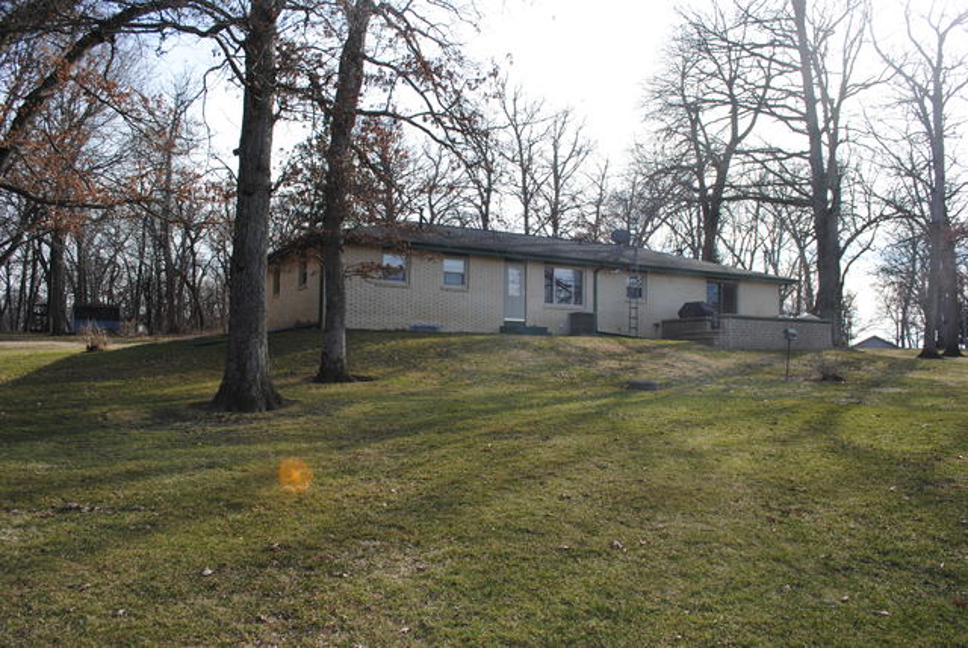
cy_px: 324
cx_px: 484
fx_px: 727
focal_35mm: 27
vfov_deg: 48.0
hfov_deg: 67.3
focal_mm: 18
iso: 100
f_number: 6.3
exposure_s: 1/200
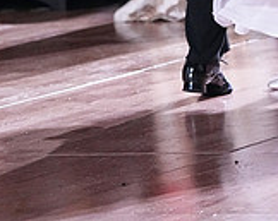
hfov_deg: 3.6
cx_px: 253
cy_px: -159
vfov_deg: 2.8
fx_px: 4451
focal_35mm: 542
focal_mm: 161
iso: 10000
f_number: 5
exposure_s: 1/400
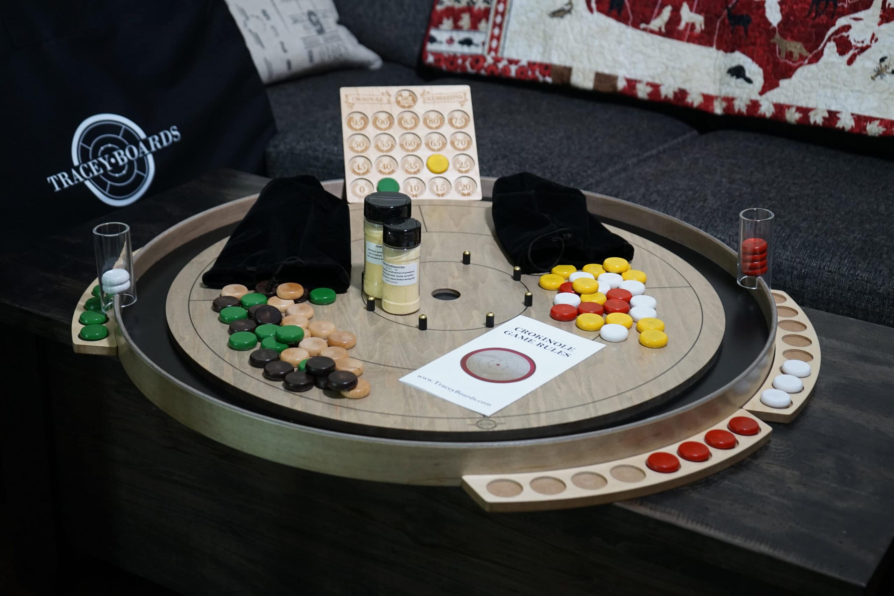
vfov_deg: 26.0
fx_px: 1291
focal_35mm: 52
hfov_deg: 38.2
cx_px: 447
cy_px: 298
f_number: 5
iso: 1250
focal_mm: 52
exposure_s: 1/60
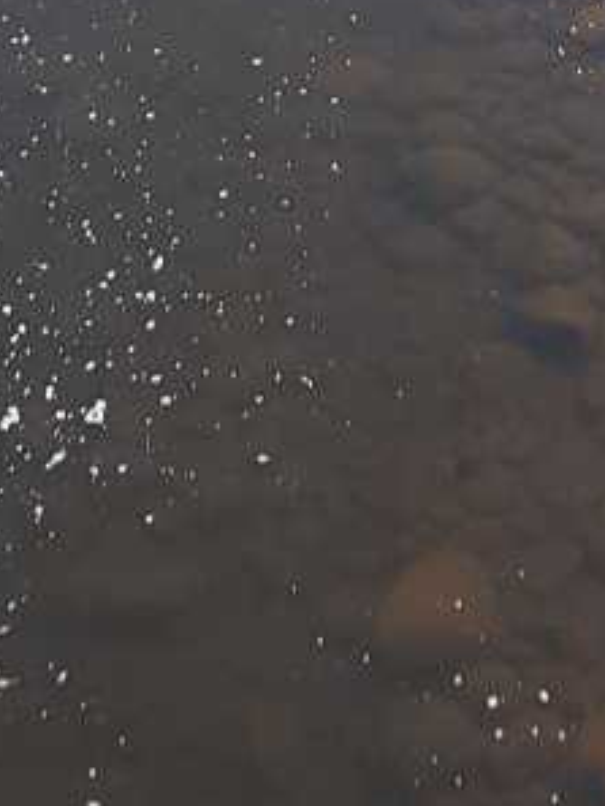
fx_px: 3074
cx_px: 125
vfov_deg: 13.3
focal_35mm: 132
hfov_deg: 11.2
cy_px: -684
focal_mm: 4.2
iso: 50
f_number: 1.7
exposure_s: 1/894
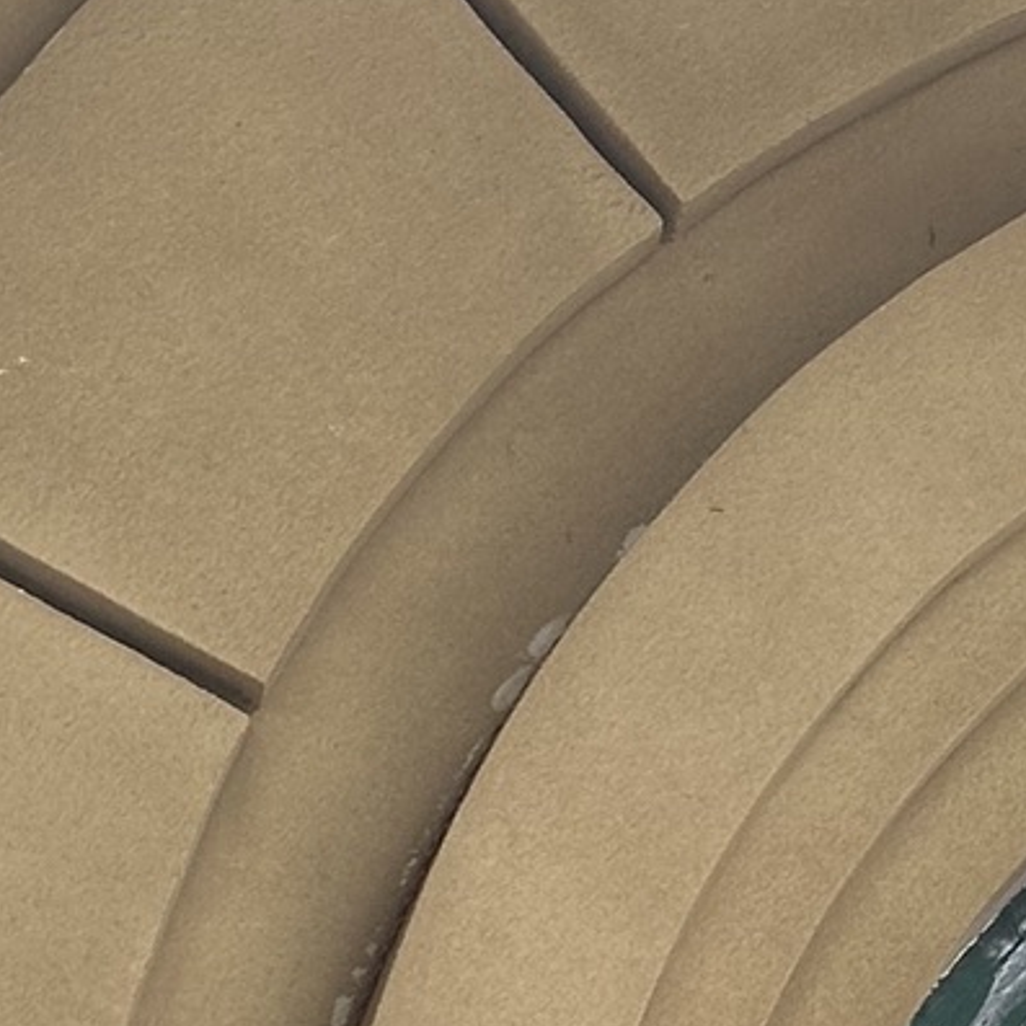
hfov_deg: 8.2
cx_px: 757
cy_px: 2176
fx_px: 7176
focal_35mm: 214
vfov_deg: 7.8
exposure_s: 1/183
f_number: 1.78
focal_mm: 6.86
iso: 64
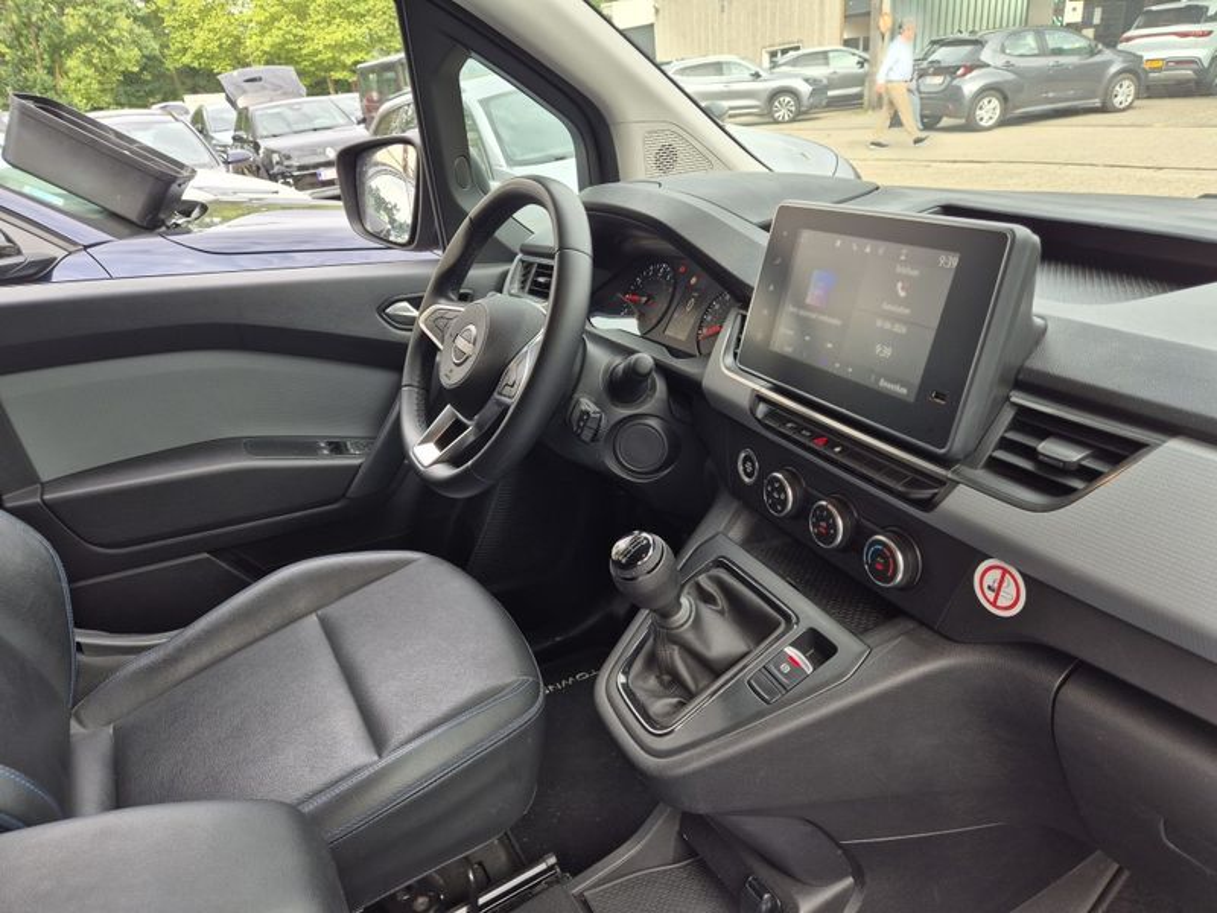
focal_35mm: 23
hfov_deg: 73.9
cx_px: 608
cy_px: 456
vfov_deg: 58.9
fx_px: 809
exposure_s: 1/130
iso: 25
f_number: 1.8
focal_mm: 5.4
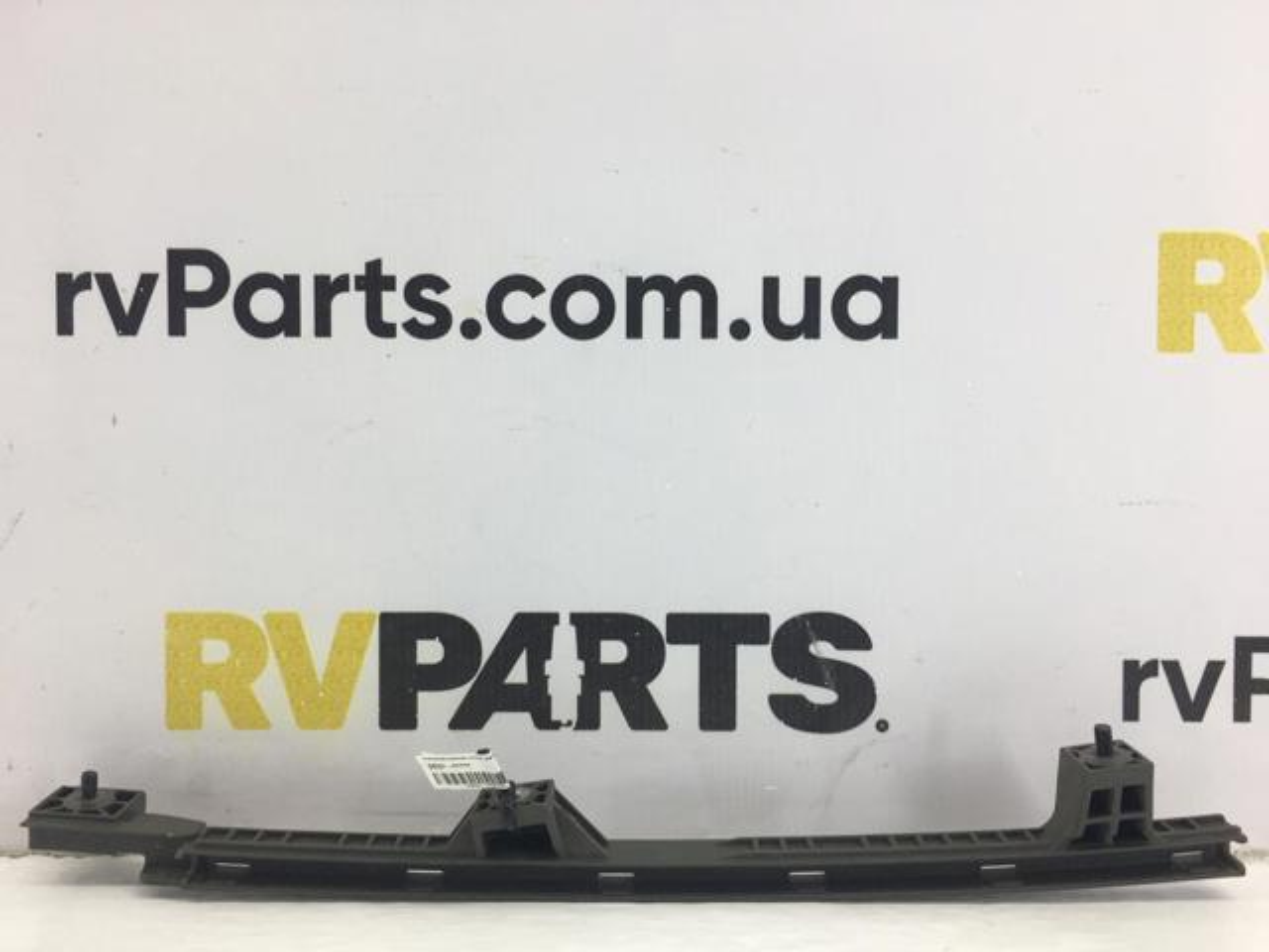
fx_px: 1063
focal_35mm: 29
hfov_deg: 61.7
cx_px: 634
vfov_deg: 48.2
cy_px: 476
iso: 40
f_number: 2.2
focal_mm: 4.15
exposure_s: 1/100
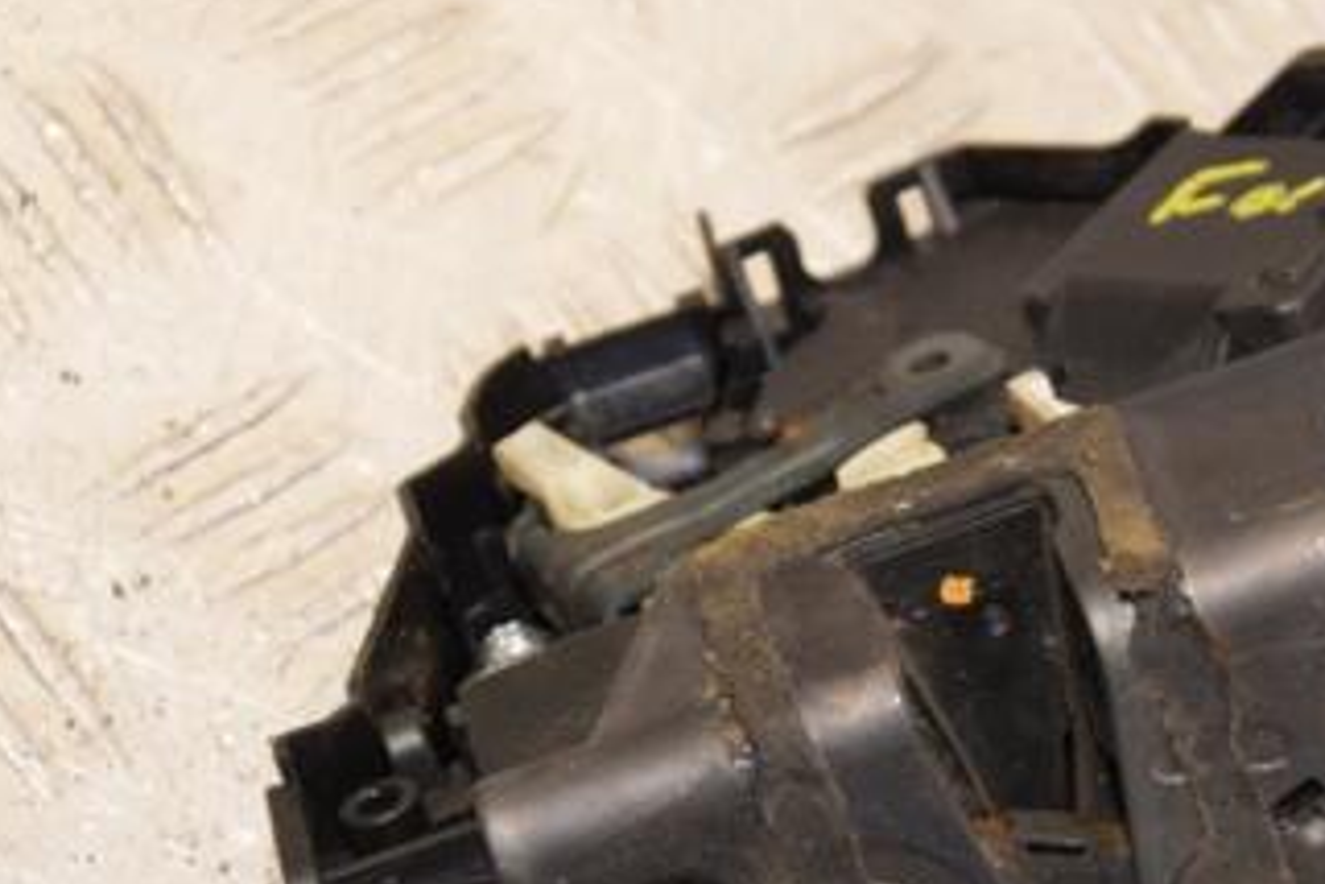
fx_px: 6404
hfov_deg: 11.8
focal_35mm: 174
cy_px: 669
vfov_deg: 7.9
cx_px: 1081
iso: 500
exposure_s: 1/125
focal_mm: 62
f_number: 5.6
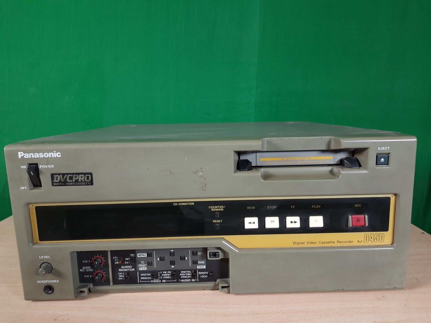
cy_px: 162
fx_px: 299
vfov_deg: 56.8
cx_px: 216
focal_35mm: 24
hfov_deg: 71.6
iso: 100
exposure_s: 1/50
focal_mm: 5.23
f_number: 1.8
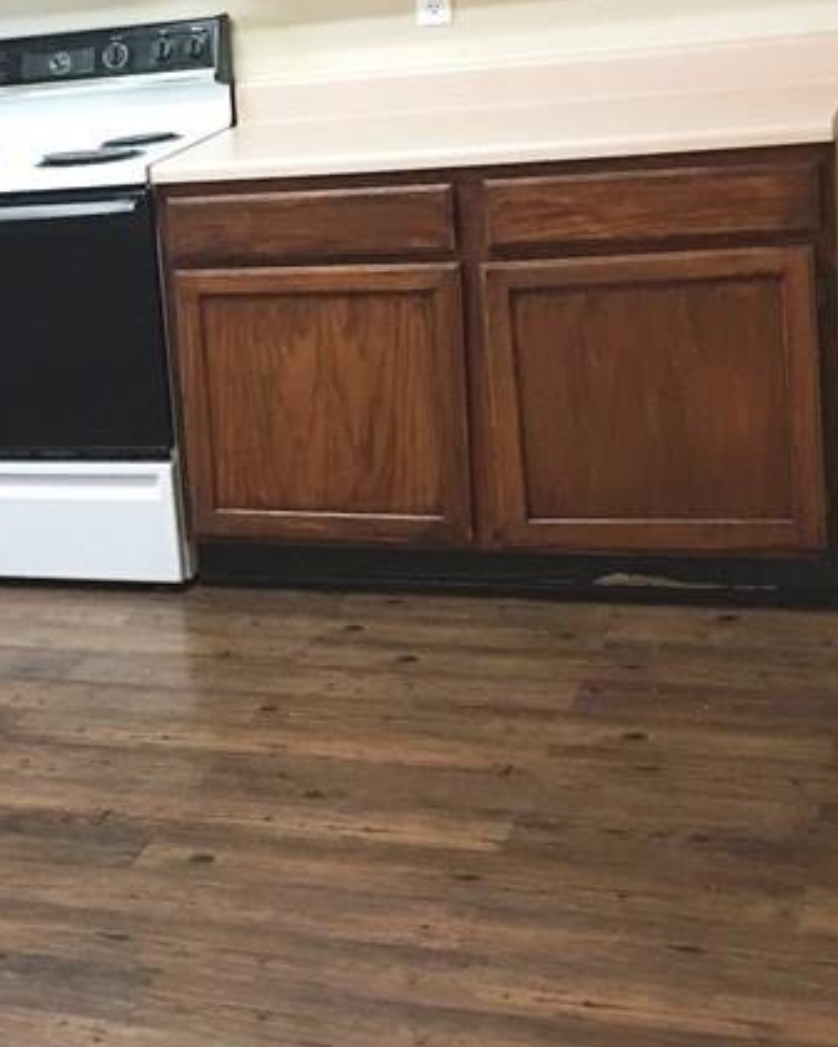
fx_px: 2139
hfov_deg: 20.4
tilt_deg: -11.0
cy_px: 446
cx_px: -229
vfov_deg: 27.5
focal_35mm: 69
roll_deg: +7.8
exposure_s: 1/15
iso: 100
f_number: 2.2
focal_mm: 4.15
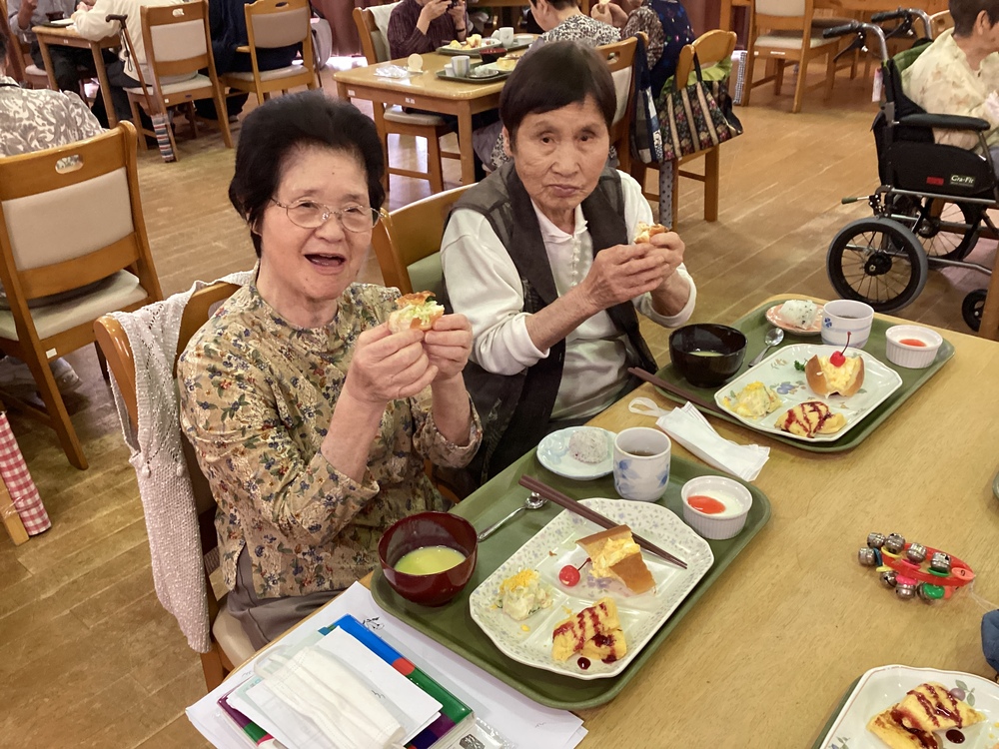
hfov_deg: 58.4
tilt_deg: -28.4
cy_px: 374
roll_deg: +2.0
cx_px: 500
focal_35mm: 31
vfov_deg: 45.4
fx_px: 895
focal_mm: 3.3
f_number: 2.4
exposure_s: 1/60
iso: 320
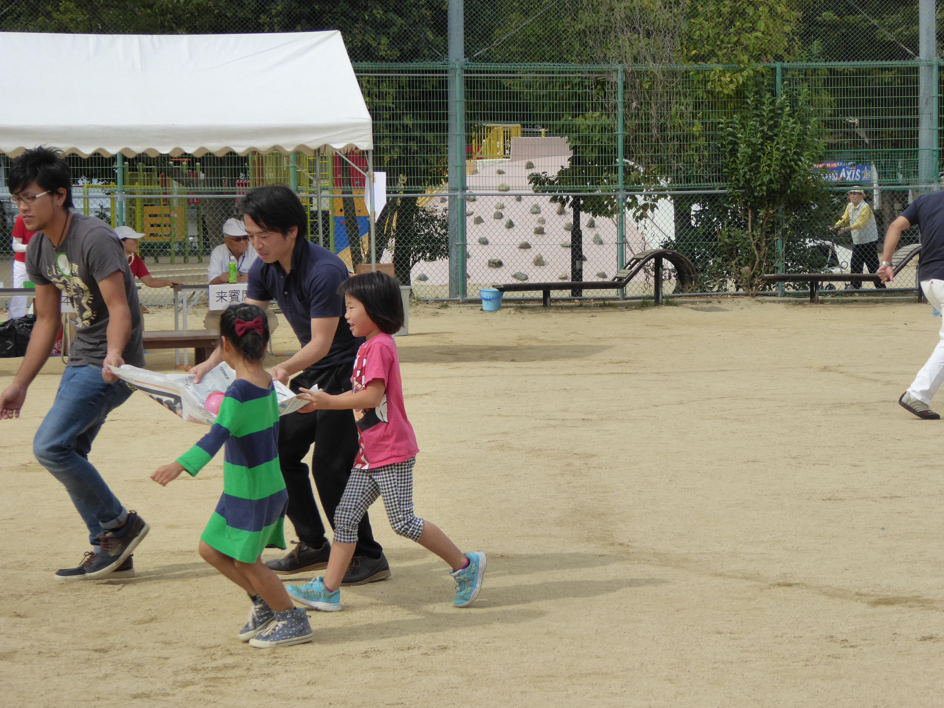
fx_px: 2918
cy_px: 354
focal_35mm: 107
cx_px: 472
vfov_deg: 13.8
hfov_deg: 18.4
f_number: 5
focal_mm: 17.5
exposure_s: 1/640
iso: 160
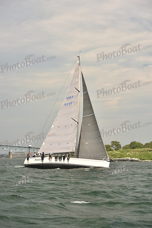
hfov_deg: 19.5
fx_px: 443
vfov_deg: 28.8
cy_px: 114
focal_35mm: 70
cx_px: 76
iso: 250
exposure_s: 1/640
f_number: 6.3
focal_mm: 70
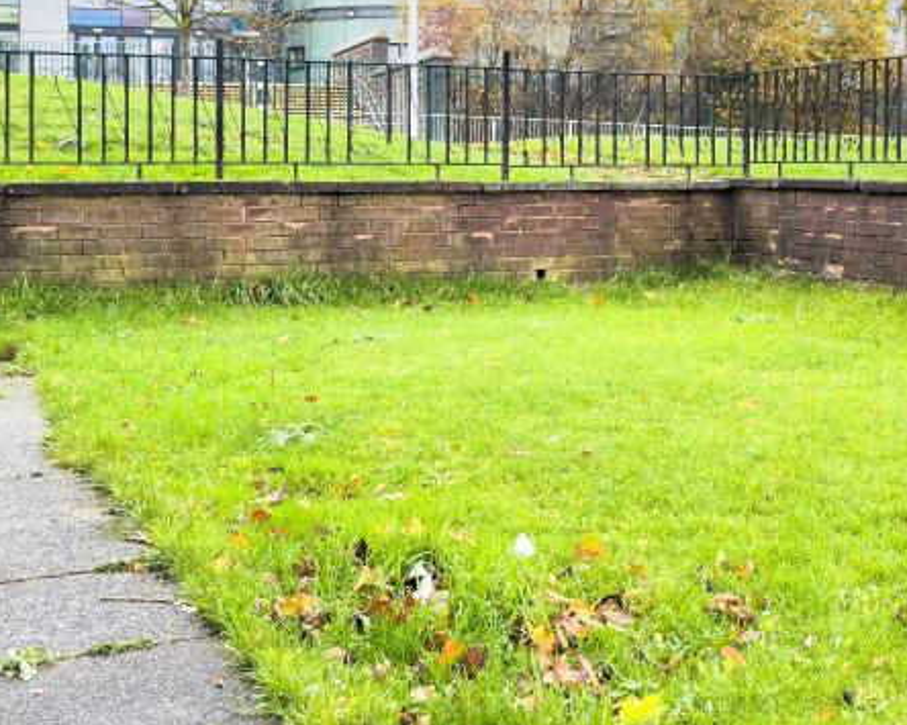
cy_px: 174
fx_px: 1449
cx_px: 648
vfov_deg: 27.7
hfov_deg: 34.2
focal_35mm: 54
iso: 64
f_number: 1.8
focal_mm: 6.76
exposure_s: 1/1050
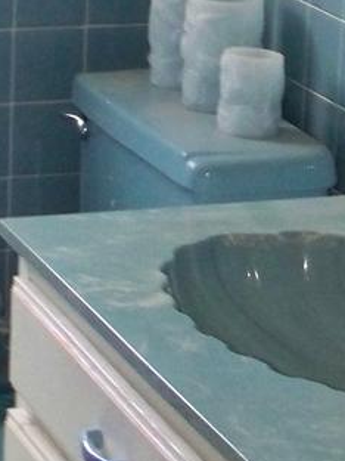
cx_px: 302
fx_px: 2352
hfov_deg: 8.4
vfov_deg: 11.0
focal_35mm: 177
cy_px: -74
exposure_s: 1/40
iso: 400
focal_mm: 7.54
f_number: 2.8
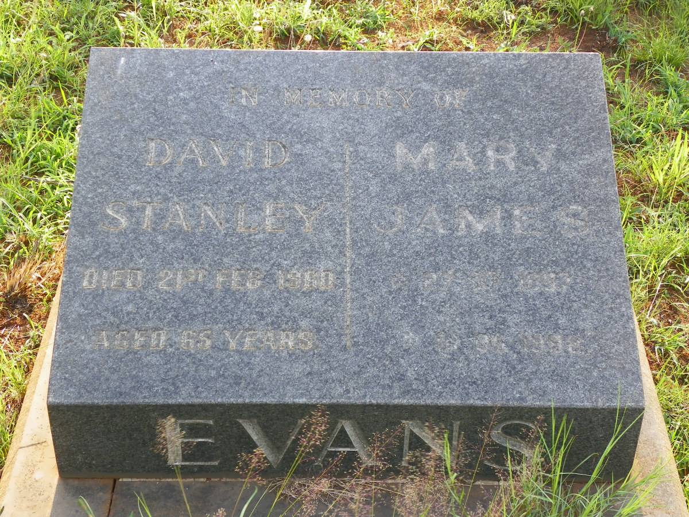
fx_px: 1274
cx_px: 344
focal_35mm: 64
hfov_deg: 30.3
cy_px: 258
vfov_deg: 22.9
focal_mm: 11.4
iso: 64
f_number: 3.5
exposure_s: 1/60
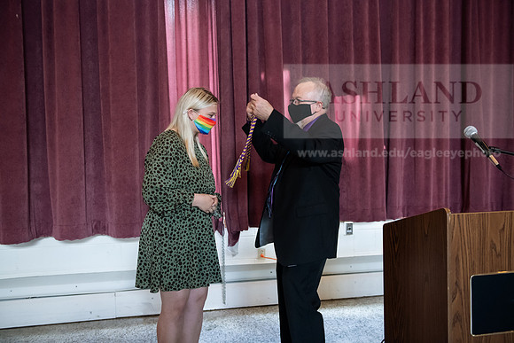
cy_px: 172
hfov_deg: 55.8
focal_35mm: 34
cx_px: 257
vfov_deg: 38.9
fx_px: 486
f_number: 3.5
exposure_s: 1/200
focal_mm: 34
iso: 2500
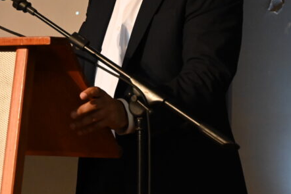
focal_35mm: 162
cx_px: 3
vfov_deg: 8.4
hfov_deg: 12.5
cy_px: 6
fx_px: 1310
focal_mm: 70
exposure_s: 1/200
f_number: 6.3
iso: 5000
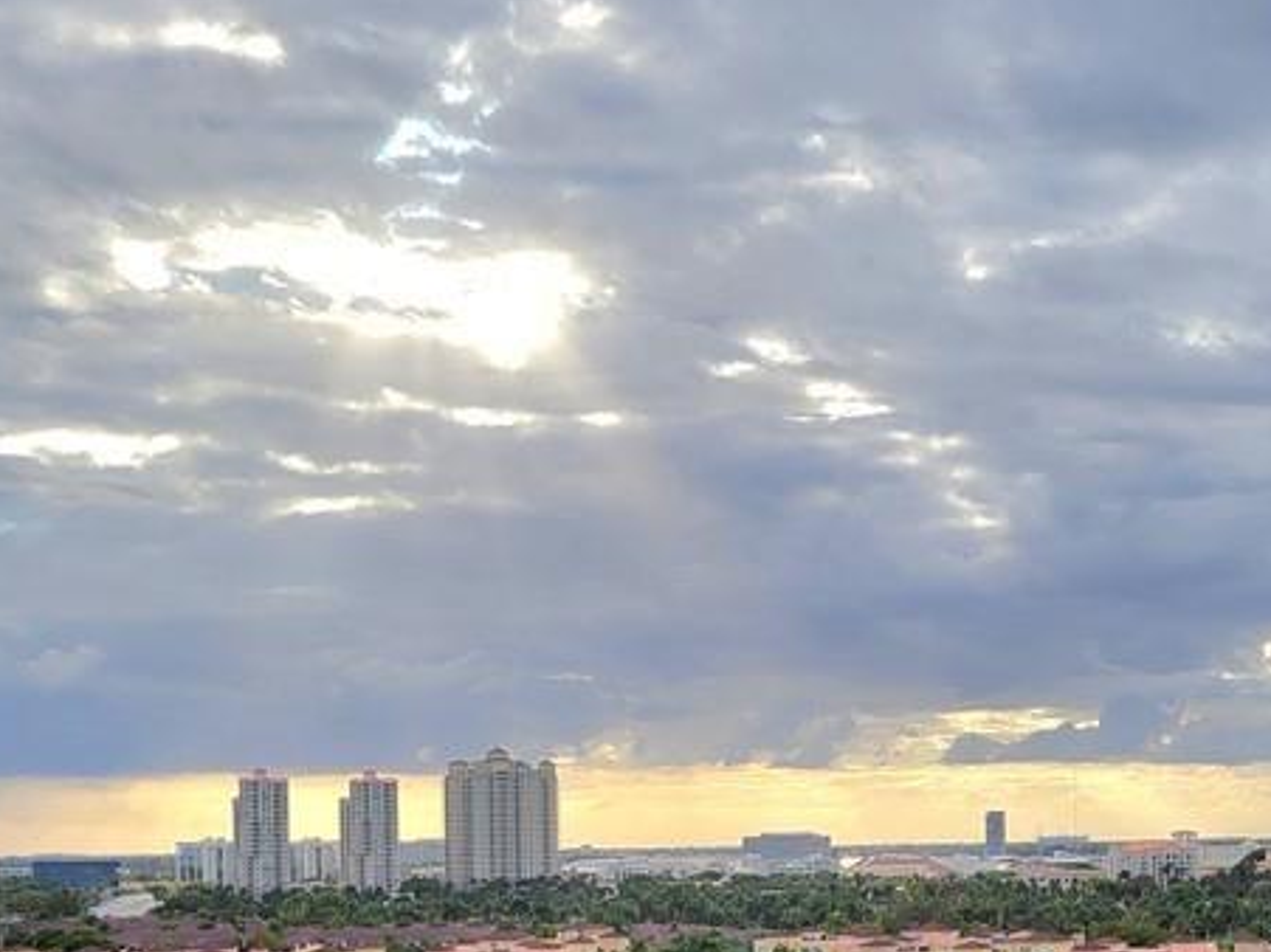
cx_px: 829
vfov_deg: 24.2
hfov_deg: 32.5
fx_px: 2166
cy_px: 834
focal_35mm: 59
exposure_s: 1/1667
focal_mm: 5.4
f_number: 1.8
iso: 40
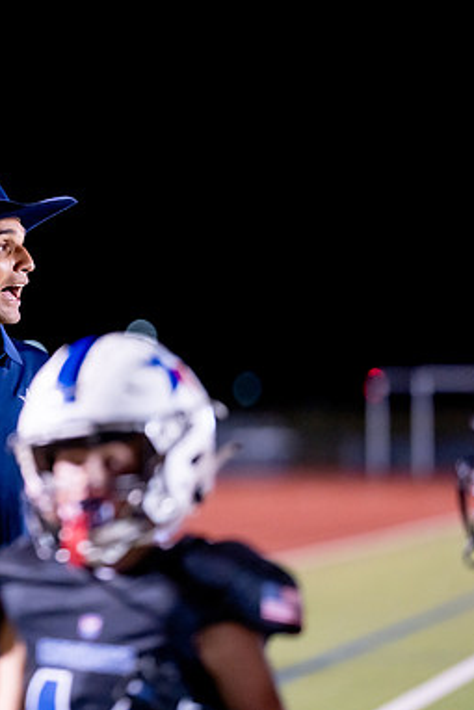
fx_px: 4321
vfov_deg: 9.4
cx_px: -38
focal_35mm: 219
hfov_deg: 6.3
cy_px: 333
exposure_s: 1/1000
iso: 1600
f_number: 1.8
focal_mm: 135
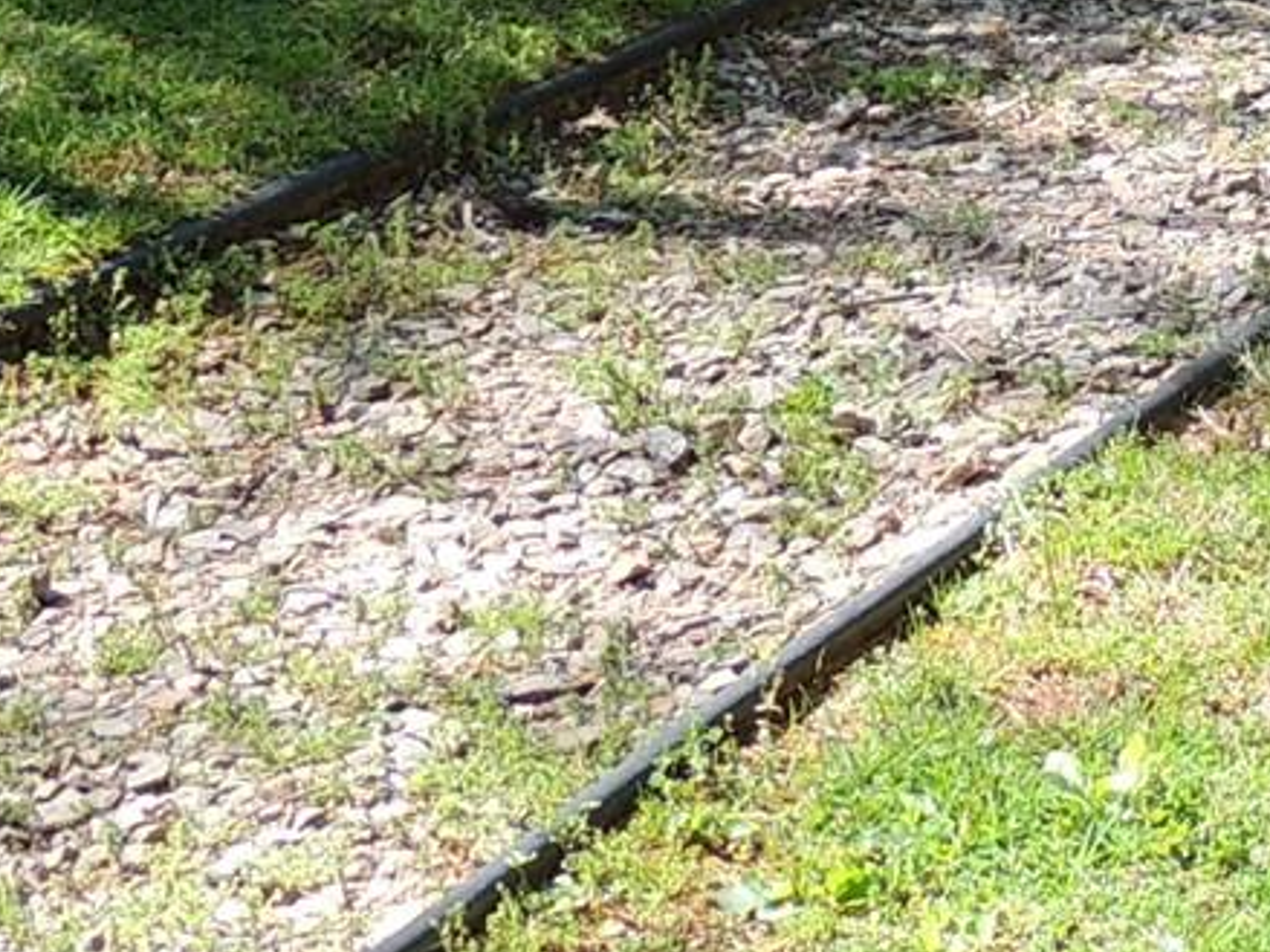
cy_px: -752
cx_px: 2083
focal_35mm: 140
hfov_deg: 13.1
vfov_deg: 10.0
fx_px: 5135
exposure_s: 1/250
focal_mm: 5.3
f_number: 3.1
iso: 100
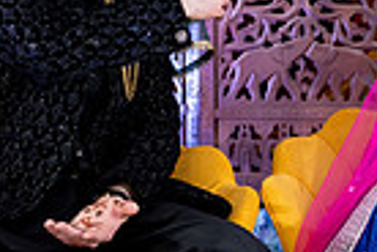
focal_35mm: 160
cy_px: -12
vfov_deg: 8.5
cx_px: 260
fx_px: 1675
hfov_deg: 12.8
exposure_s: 1/125
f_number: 2.8
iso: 1250
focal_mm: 38
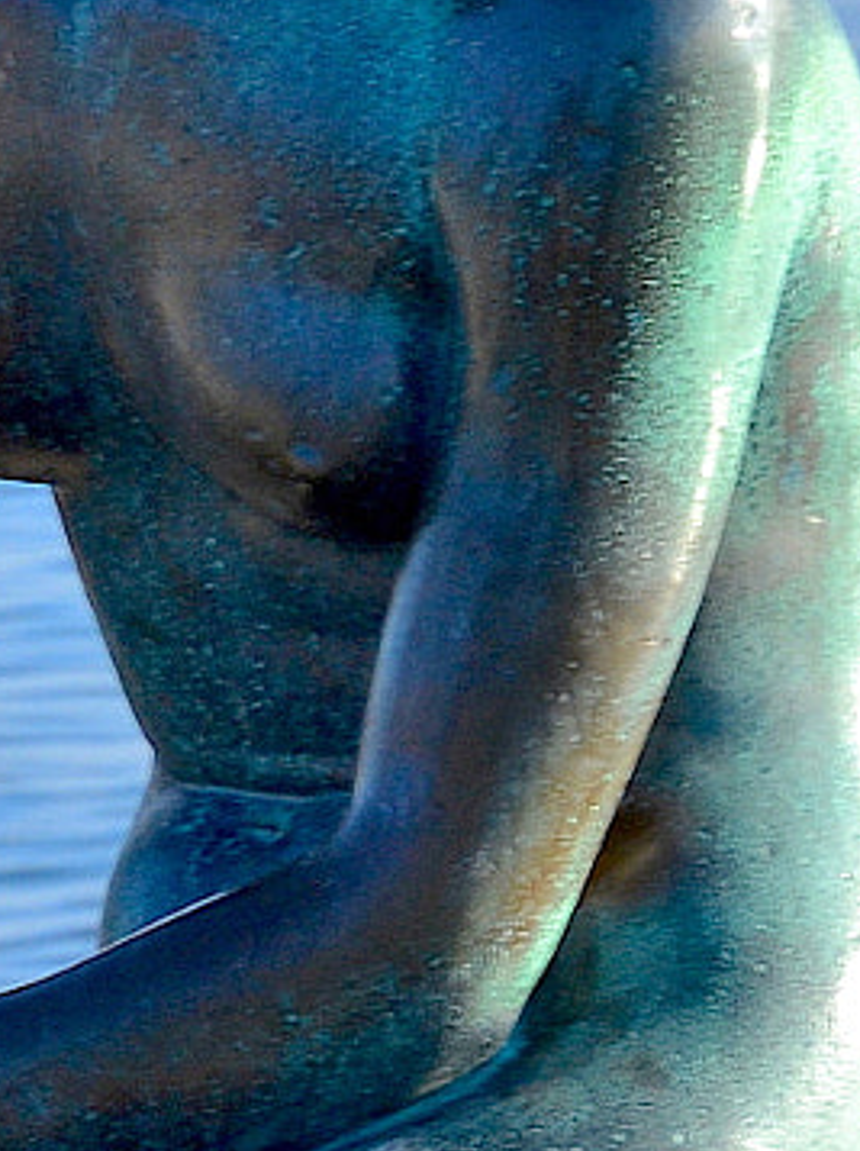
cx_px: 358
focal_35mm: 1100
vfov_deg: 1.8
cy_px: 642
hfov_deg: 1.3
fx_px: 36503
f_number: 11
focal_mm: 170
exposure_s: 1/80
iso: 200
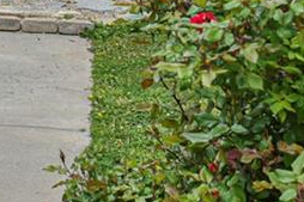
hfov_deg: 14.5
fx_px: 1089
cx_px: -189
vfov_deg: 10.0
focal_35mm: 129
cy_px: -177
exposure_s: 1/250
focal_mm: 32
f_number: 8
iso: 400
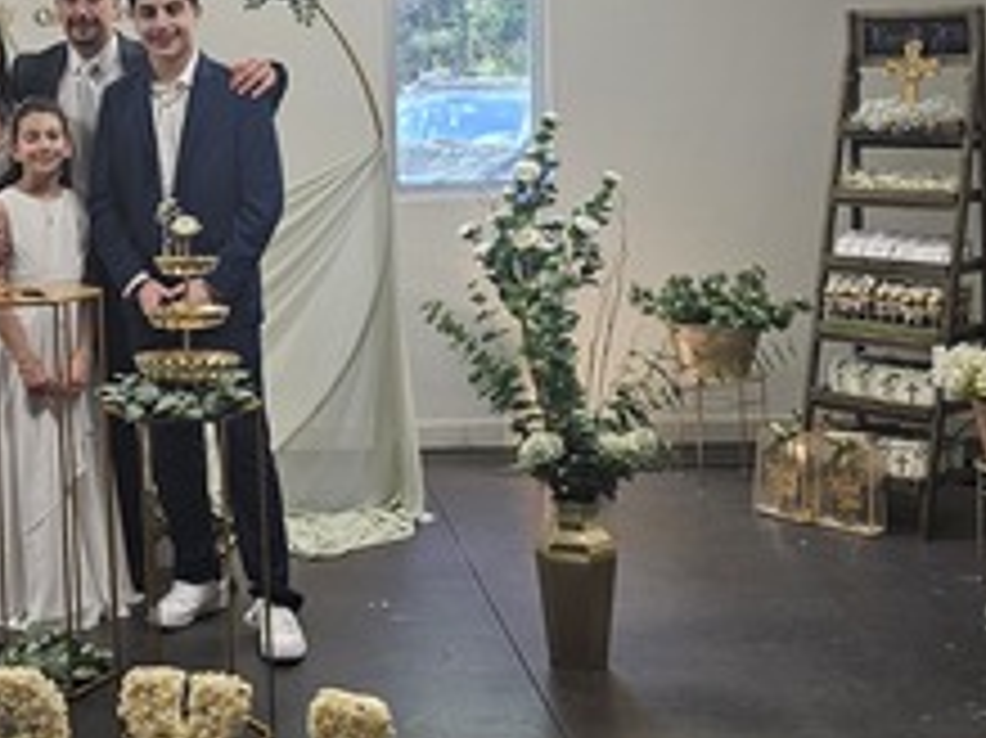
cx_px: 126
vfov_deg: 22.9
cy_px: 135
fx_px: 1794
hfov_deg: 29.6
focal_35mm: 63
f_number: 1.7
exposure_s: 1/52.5
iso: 80
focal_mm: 6.3
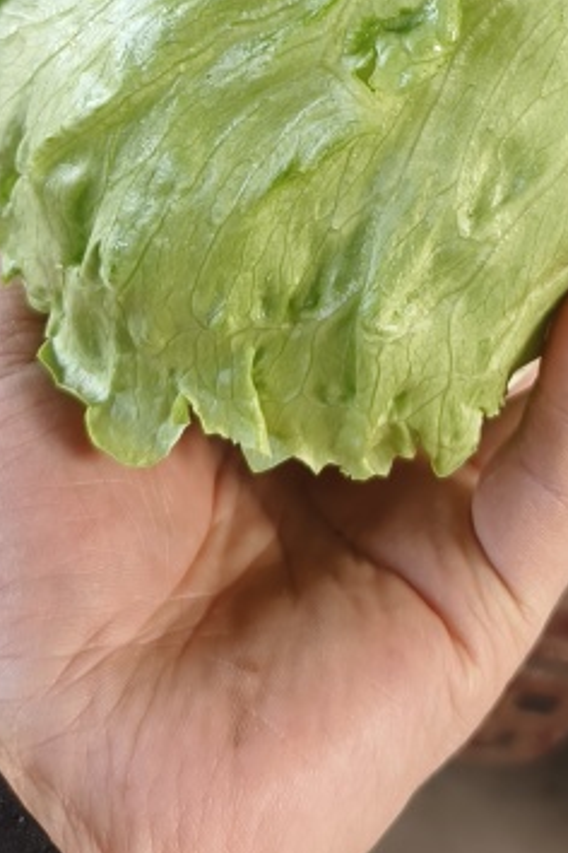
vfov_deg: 26.5
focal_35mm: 72
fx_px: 1704
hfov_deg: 18.8
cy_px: -4
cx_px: 424
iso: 167
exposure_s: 1/100
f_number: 1.75
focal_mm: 5.5
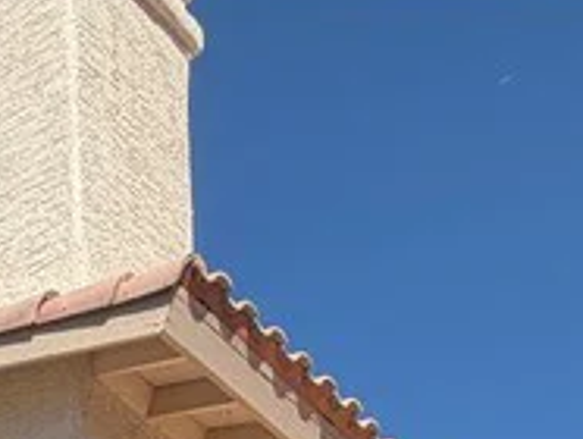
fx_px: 1299
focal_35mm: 77
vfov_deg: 12.5
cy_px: 1188
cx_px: -633
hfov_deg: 17.1
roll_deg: +1.0
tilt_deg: +0.7
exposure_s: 1/888
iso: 20
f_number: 2.2
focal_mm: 2.22
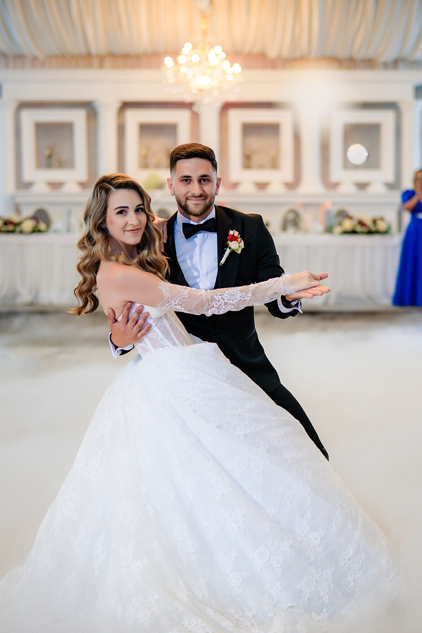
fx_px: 879
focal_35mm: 50
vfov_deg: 39.6
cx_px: 211
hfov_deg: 27.0
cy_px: 316
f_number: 1.4
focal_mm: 50
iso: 250
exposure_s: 1/400
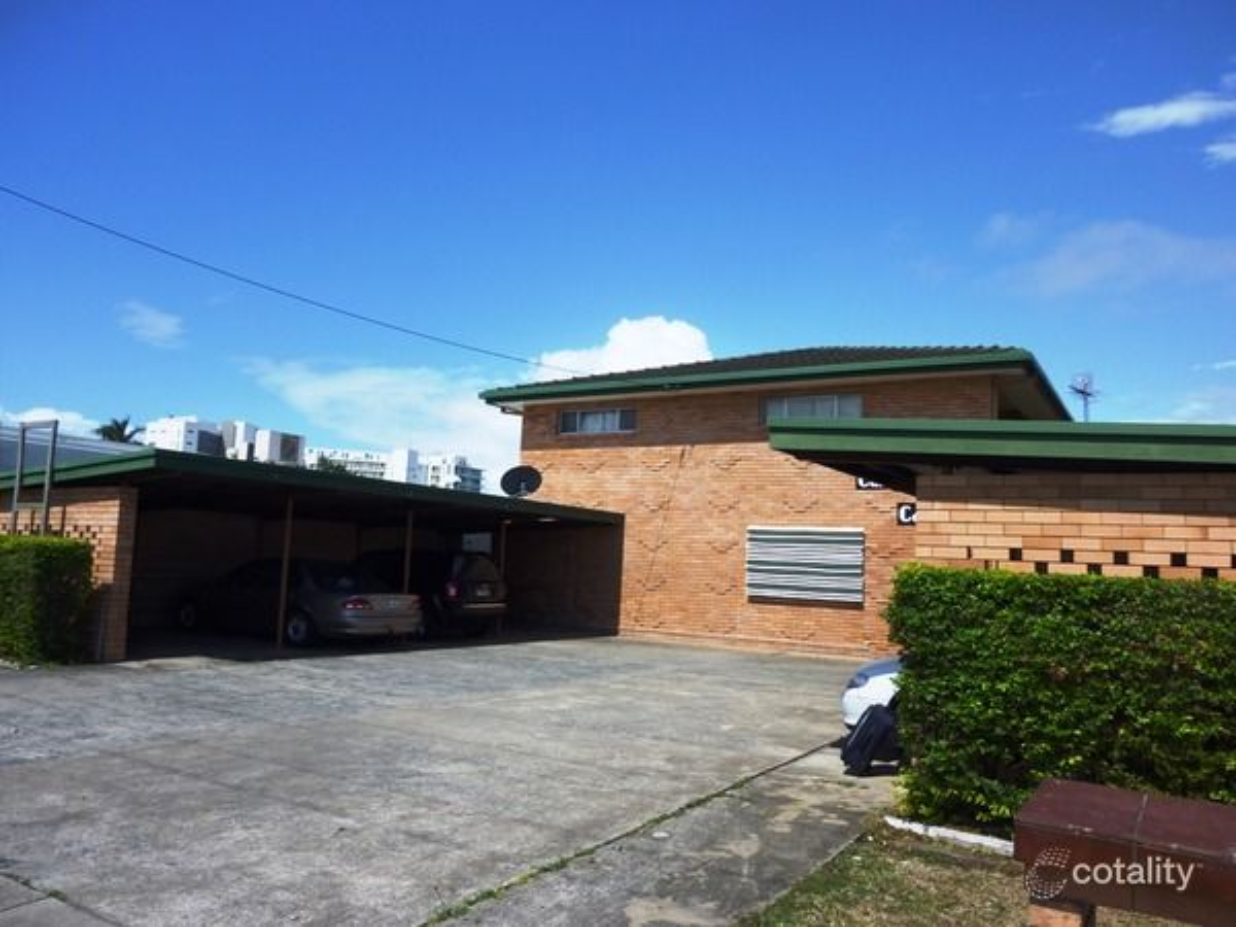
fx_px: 893
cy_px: 464
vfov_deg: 54.9
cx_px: 618
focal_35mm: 25
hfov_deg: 69.4
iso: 80
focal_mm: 4.5
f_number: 10
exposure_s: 1/160
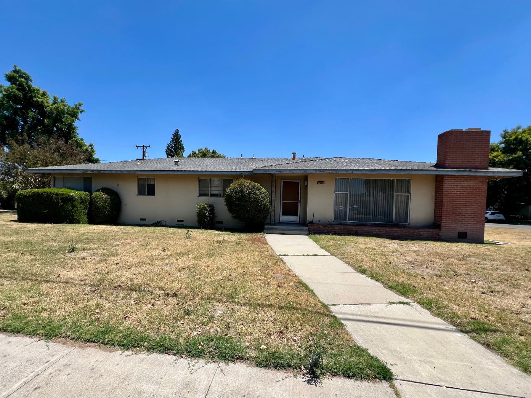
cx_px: 256
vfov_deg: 85.6
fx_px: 215
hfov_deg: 102.0
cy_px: 213
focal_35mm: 14
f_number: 1.8
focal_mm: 1.57
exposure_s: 1/1980
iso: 32
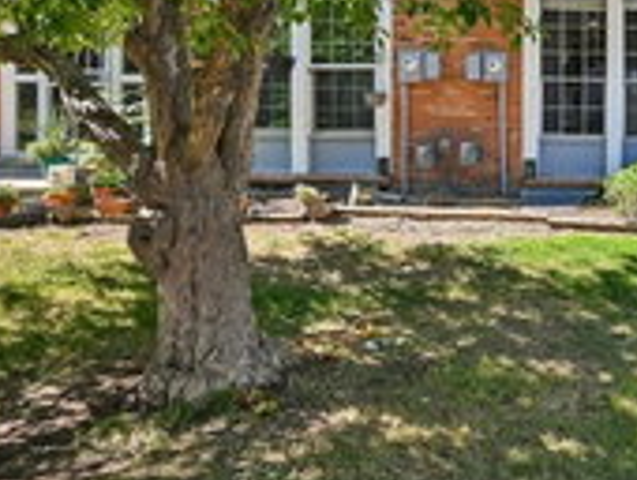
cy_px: 68
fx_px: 700
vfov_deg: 36.0
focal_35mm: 38
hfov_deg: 41.0
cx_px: 671
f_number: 10
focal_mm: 14
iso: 64
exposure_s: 1/15
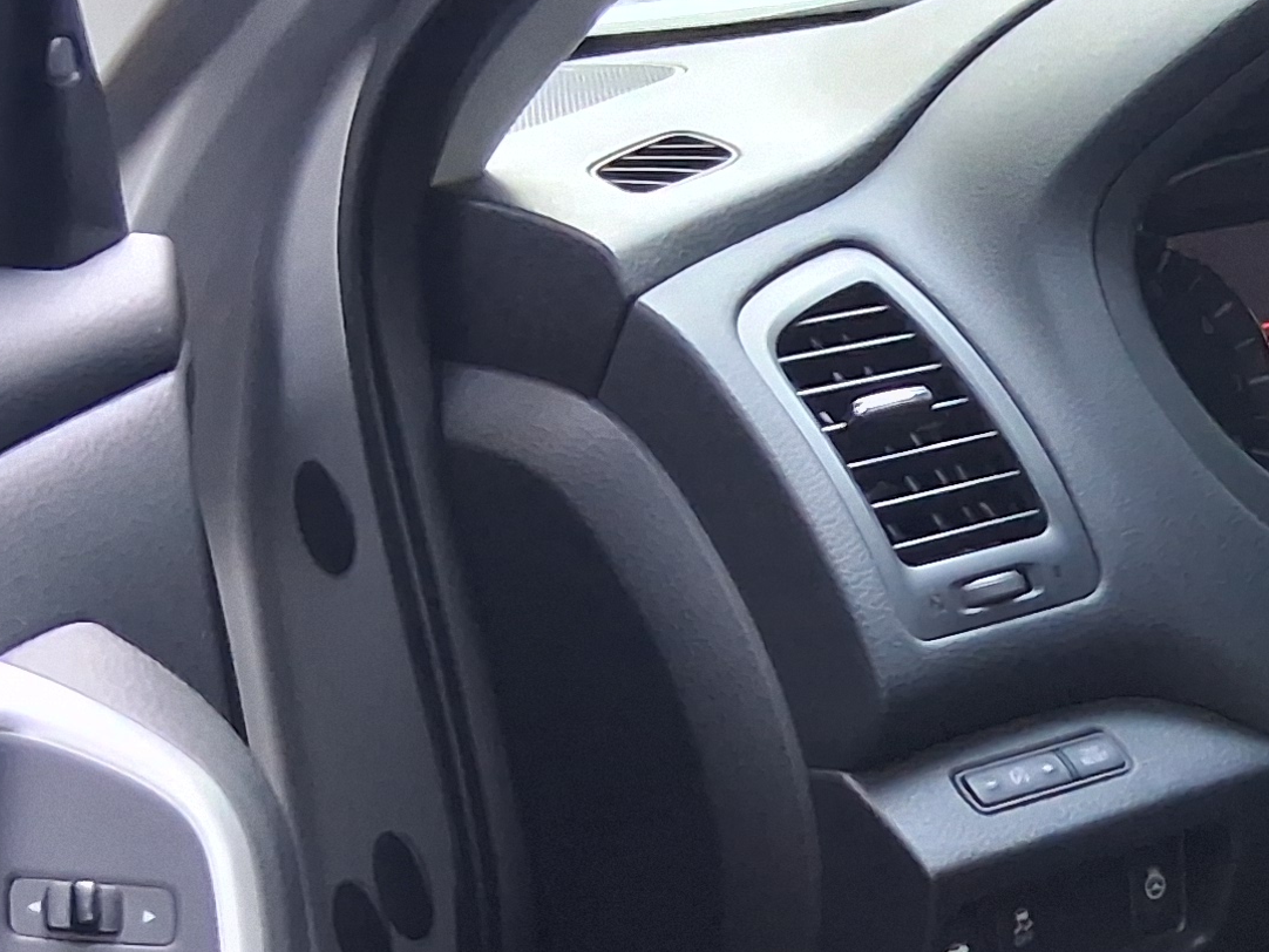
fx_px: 3593
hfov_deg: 18.6
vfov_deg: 14.7
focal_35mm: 98
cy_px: 1110
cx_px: 1644
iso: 640
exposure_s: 1/50
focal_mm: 3.98
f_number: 1.8
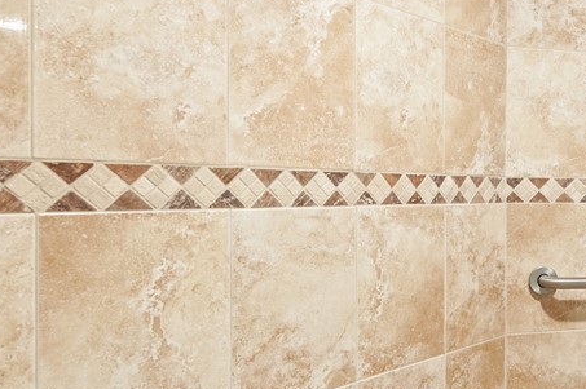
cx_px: 605
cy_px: 221
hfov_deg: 44.1
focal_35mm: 36
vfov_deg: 36.7
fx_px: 585
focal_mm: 10
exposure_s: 1/2.5
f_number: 8
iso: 200
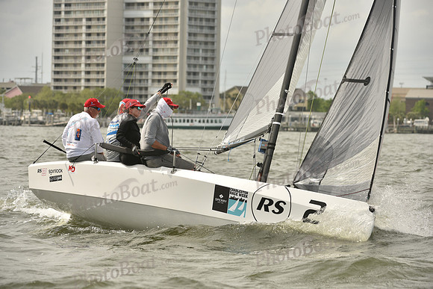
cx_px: 216
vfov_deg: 6.9
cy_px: 144
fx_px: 2406
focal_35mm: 200
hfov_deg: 10.3
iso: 320
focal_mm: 200
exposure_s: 1/1600
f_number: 6.3
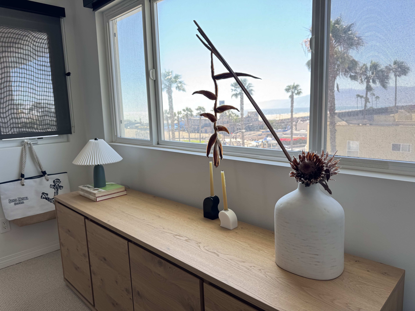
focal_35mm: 24
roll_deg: +1.2
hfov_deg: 71.6
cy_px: 156
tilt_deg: -9.9
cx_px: 208
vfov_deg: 56.8
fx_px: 288
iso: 80
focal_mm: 6.76
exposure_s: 1/172
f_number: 1.78
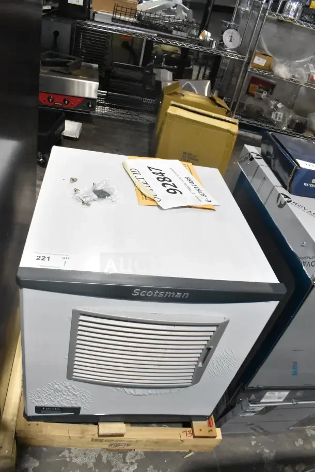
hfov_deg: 47.9
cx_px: 158
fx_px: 354
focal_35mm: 27
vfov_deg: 67.4
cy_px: 236
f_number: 8
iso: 6400
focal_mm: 18
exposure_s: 1/250
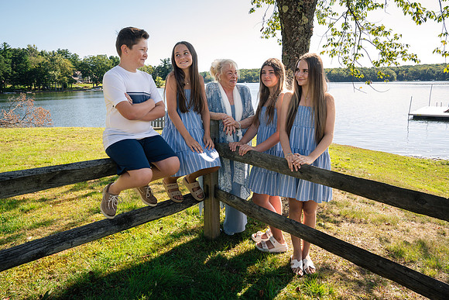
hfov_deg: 72.0
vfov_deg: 51.7
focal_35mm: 25
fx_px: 309
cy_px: 150
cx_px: 220
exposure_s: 1/250
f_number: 7.1
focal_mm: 24
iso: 400
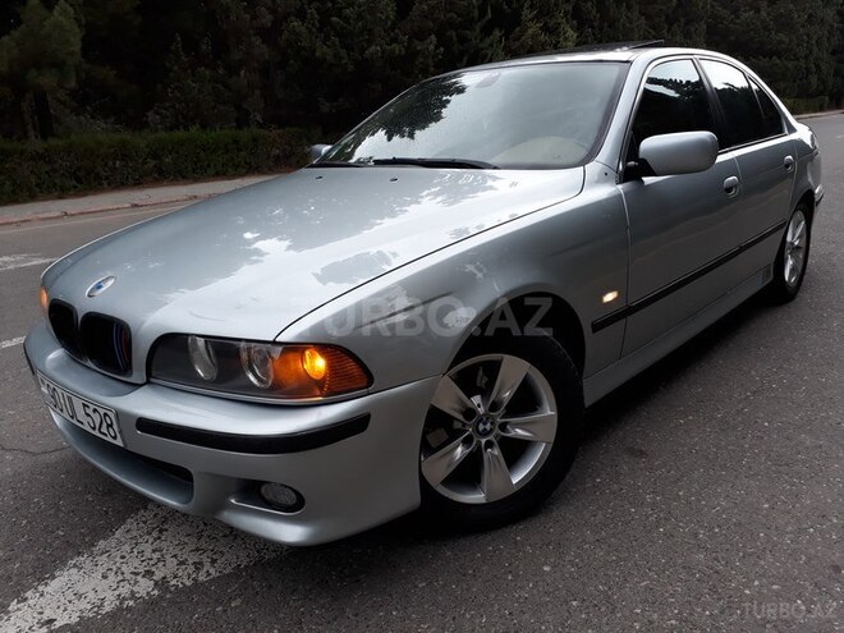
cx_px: 422
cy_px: 316
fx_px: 658
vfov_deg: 51.4
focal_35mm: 27
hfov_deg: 65.3
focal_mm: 3.6
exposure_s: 1/174
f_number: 1.9
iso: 40
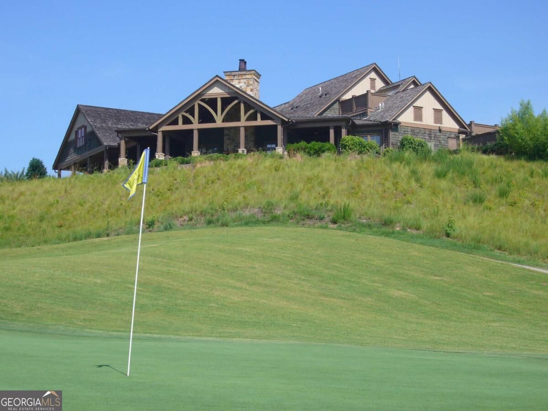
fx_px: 997
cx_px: 274
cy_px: 206
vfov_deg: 23.3
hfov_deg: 30.7
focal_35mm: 63
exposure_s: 1/160
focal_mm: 10.3
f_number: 8
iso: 80
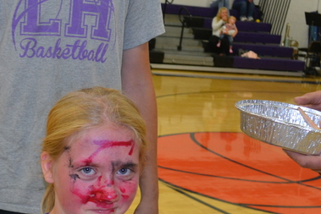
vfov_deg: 16.8
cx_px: 96
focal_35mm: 81
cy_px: 165
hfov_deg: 24.9
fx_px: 722
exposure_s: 1/60
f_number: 3.8
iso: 560
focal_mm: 20
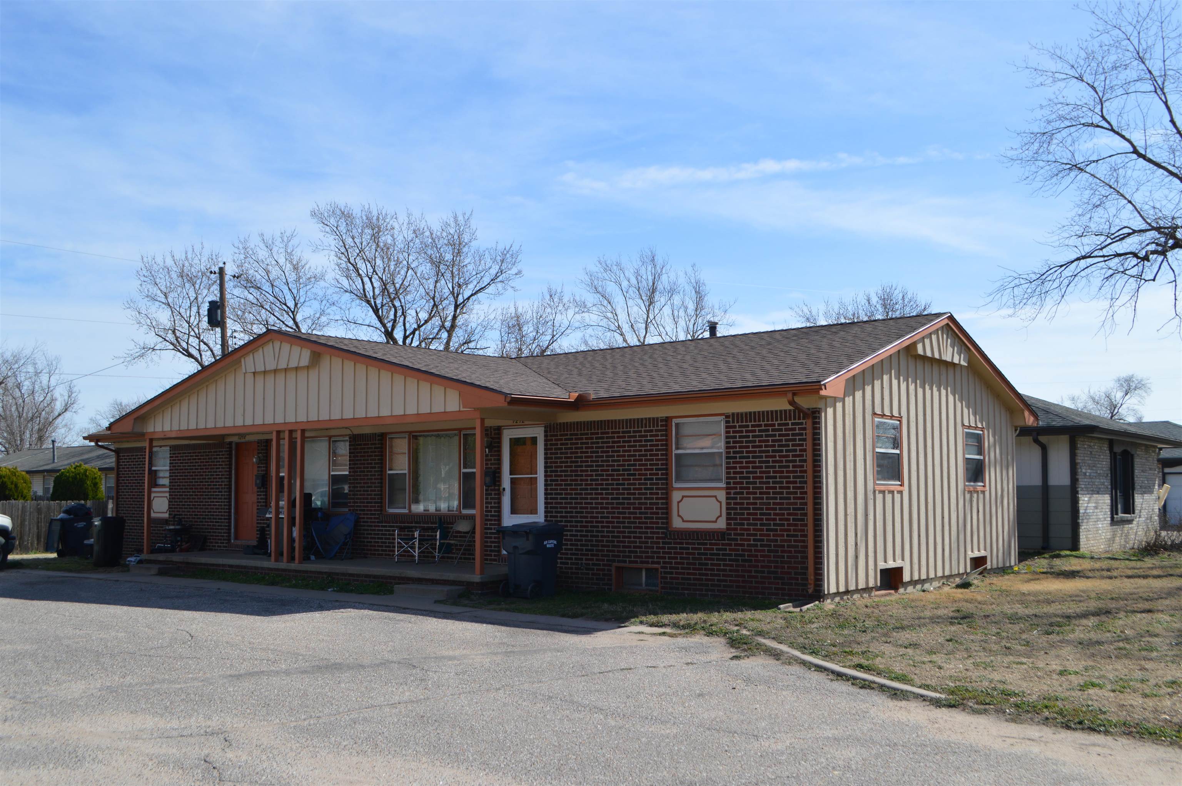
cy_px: 393
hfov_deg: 57.3
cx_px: 591
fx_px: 1082
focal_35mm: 33
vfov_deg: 39.9
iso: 100
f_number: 8
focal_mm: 22
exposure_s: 1/250
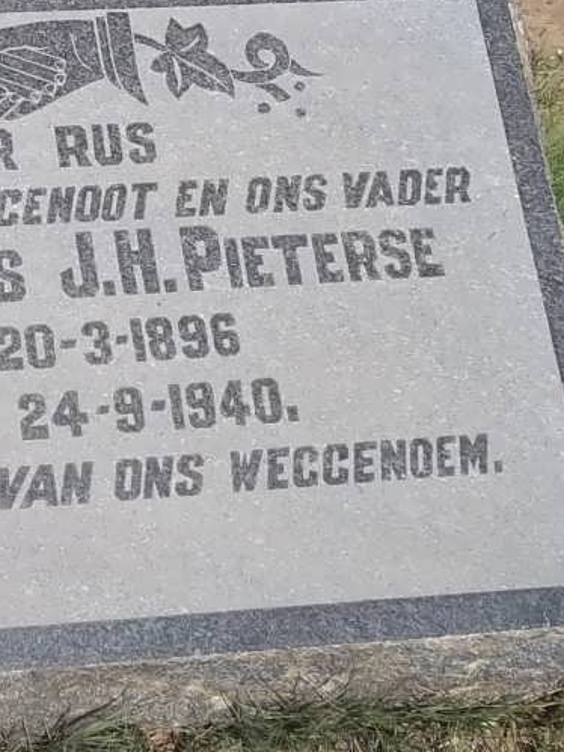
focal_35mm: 77
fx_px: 1673
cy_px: 116
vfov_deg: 24.8
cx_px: -110
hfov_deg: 18.2
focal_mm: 5.7
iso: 80
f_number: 5.5
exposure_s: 1/500
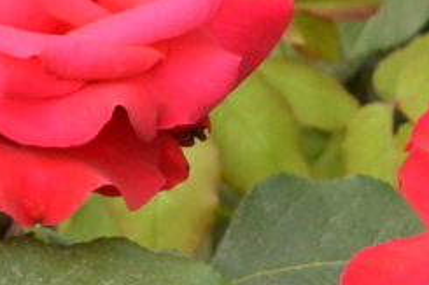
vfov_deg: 1.9
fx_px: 8669
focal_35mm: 728
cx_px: 238
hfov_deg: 2.8
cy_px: 170
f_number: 18
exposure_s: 1/250
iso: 1800
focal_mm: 116
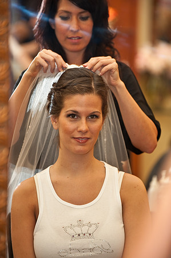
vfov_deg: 10.3
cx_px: 86
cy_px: 129
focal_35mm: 200
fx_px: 1428
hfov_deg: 6.9
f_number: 4
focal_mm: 200
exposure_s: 1/60
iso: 400
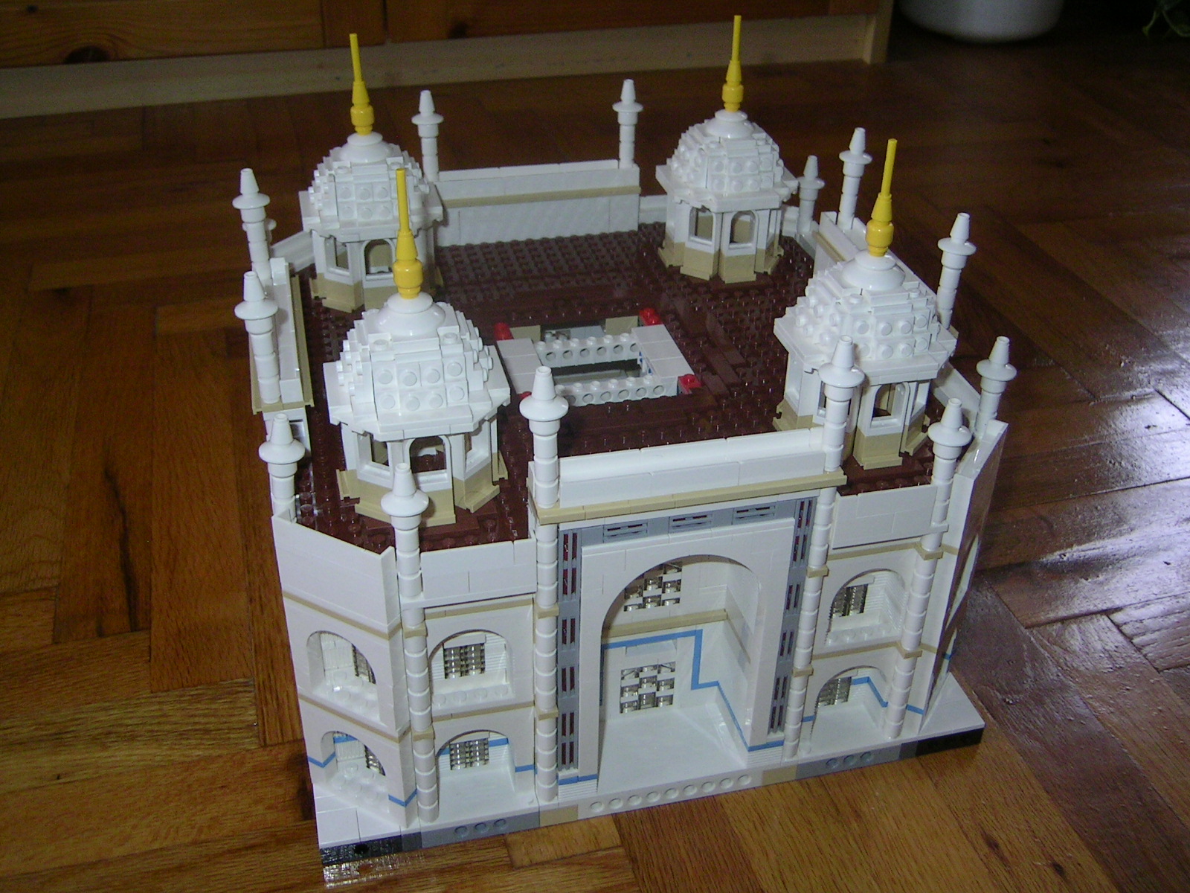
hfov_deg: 51.4
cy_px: 446
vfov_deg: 39.7
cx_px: 595
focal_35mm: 36
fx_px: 1238
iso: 100
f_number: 2.8
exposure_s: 1/30
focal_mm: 5.6
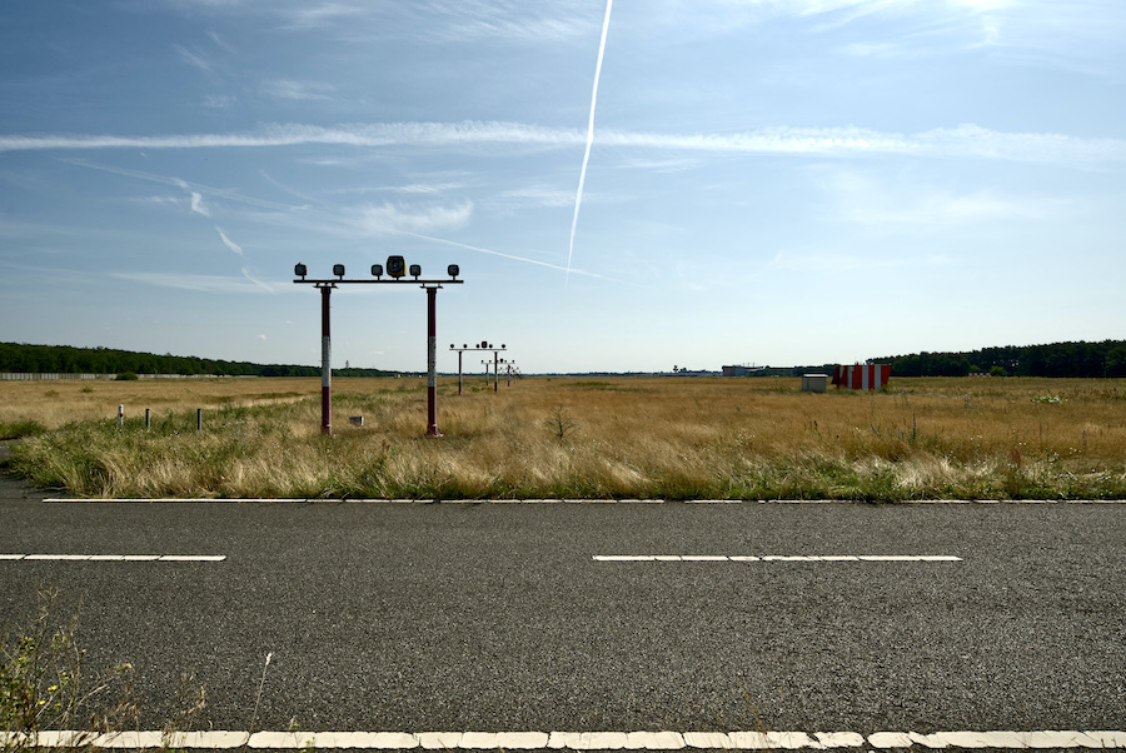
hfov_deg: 89.9
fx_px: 564
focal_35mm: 18
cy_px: 376
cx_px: 563
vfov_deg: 67.5
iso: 100
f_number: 8
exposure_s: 1/800
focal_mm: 18
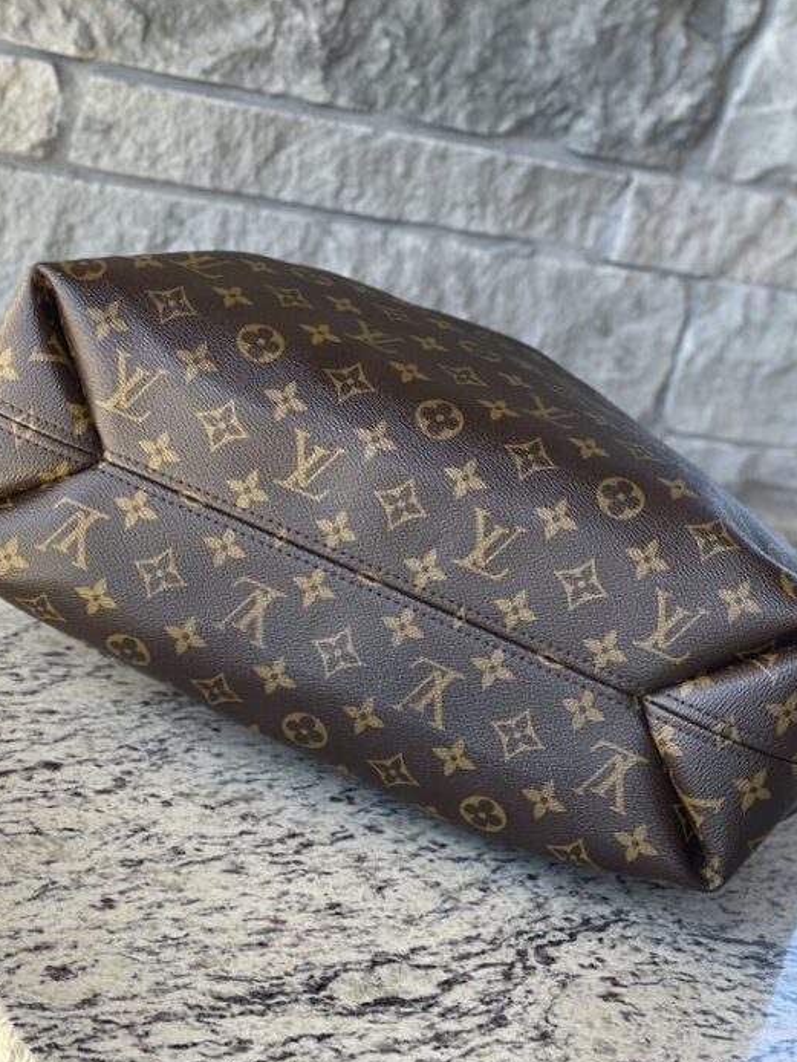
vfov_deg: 22.7
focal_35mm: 86
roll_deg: -16.5
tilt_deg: -15.1
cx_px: 379
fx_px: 2638
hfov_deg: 17.2
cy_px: 437
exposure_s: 1/121
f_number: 2.2
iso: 40
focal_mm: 7.5
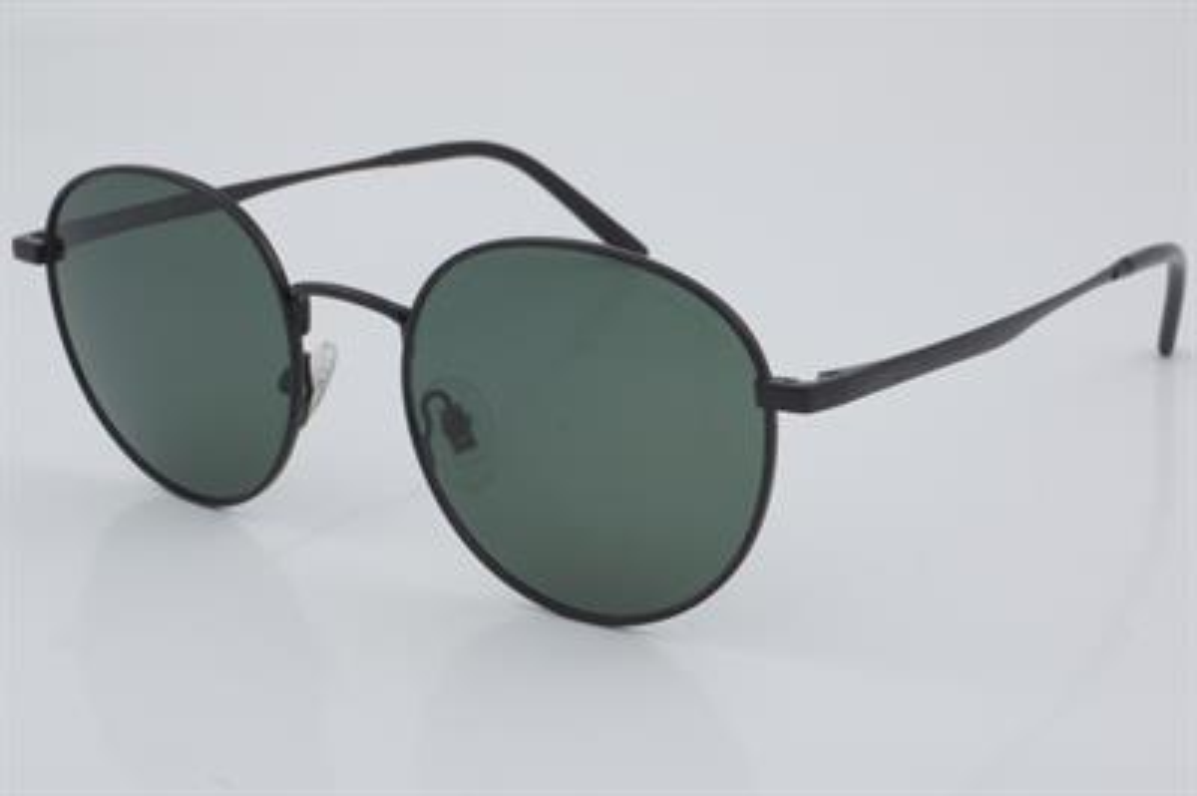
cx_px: 598
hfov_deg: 27.0
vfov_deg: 18.2
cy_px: 398
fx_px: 2492
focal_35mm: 75
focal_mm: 50
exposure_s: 1/3
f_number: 32
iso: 100
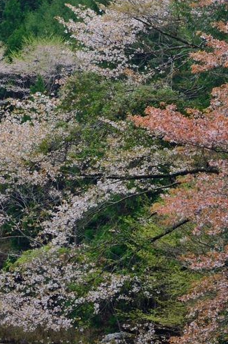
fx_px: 1941
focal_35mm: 204
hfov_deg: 6.7
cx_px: 135
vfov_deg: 10.1
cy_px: 166
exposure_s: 1/8
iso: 100
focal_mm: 85
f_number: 11
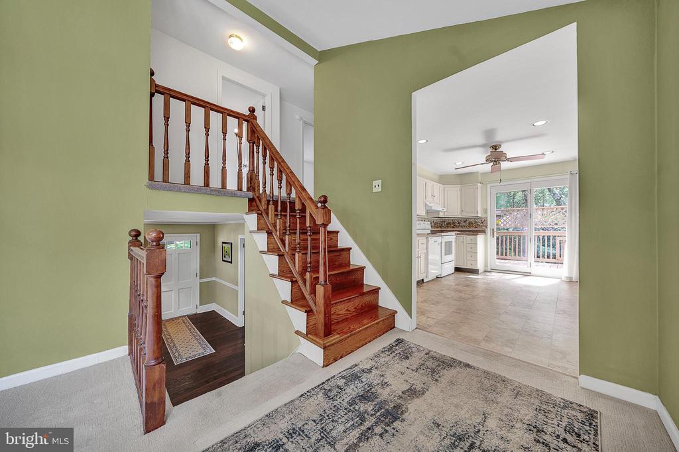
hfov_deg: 112.6
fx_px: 226
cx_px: 340
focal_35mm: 12
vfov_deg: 90.0
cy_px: 226
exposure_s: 1/13
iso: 320
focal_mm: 12
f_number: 6.3
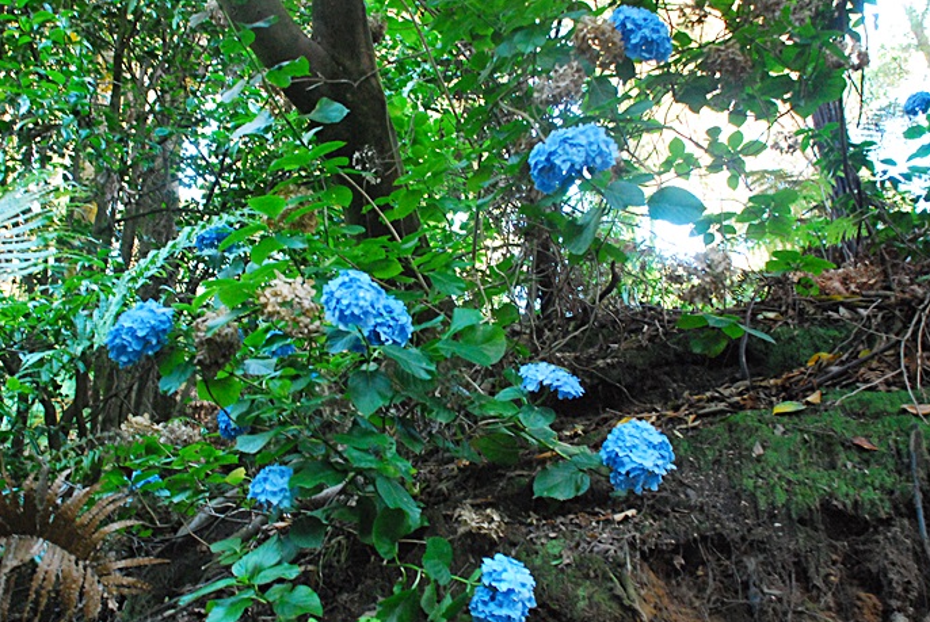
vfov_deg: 32.0
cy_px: 339
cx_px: 404
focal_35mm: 42
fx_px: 1086
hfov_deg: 46.2
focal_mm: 24
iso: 1600
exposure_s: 1/30
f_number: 4
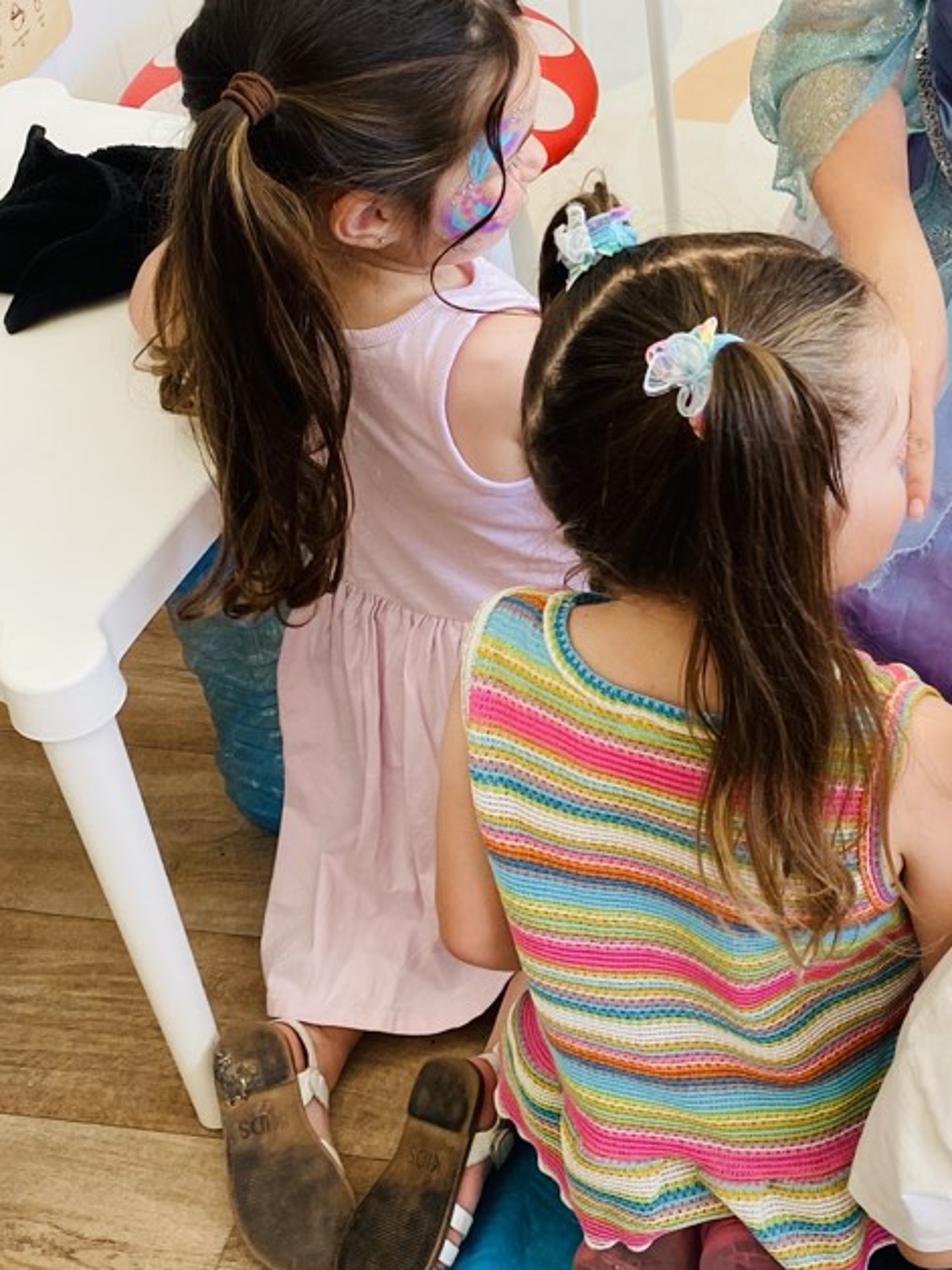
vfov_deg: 33.0
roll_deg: +0.6
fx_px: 2127
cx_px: 1043
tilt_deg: -39.5
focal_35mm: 58
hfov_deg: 23.7
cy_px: 459
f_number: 1.8
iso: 32
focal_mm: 4.25
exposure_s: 1/122
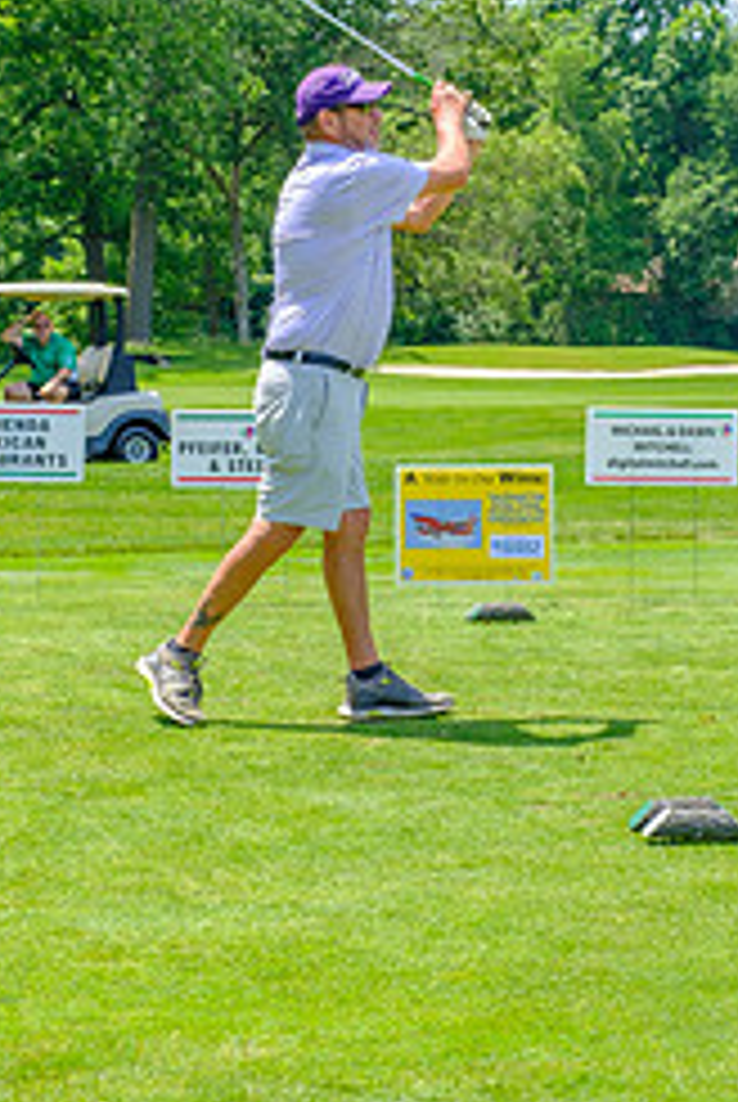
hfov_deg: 13.9
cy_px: 315
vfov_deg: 20.5
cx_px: 428
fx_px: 3035
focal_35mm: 99
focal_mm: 35.8
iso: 200
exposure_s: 1/500
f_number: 5
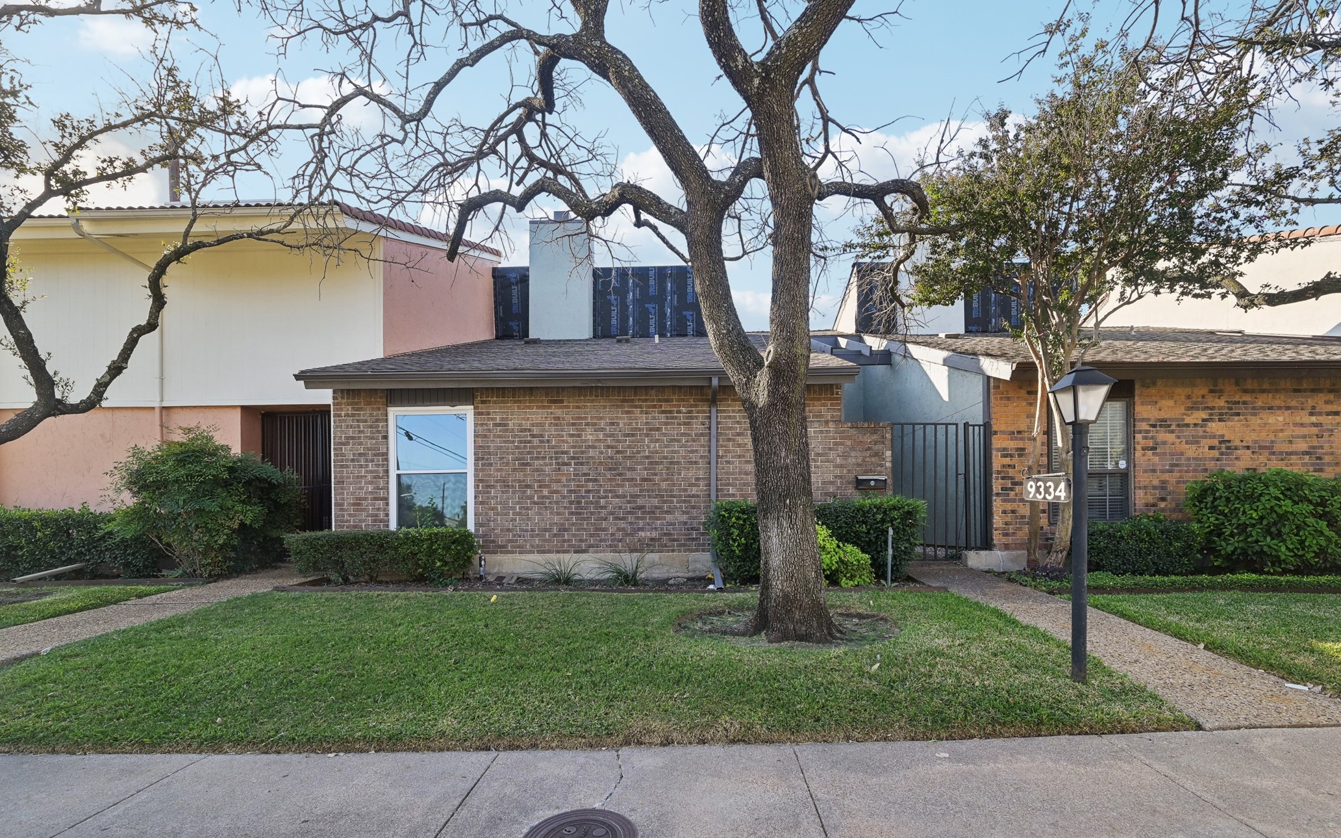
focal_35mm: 15
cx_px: 689
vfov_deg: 74.8
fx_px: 548
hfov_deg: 101.4
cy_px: 424
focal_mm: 14
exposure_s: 1/250
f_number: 8
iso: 400
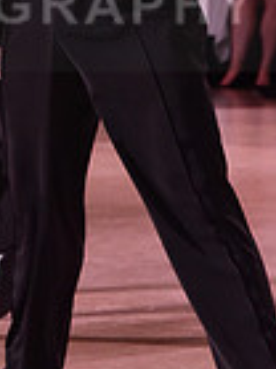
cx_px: -70
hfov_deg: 3.8
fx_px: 4184
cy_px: -16
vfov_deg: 5.0
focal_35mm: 393
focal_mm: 98
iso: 2500
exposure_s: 1/320
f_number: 5.6
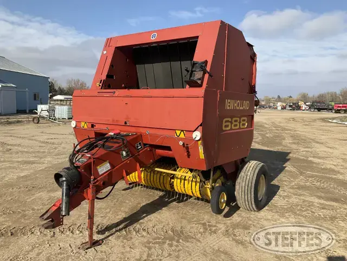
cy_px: 130
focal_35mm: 29
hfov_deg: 61.7
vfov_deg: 48.2
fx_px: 291
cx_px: 174
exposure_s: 1/1730
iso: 25
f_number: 1.8
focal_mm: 3
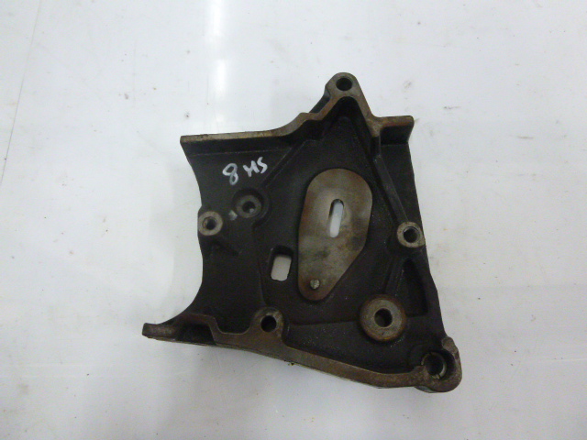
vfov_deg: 54.9
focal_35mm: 25
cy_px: 220
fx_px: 424
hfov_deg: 69.4
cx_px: 294
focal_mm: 4.5
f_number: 3.9
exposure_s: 1/15
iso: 640
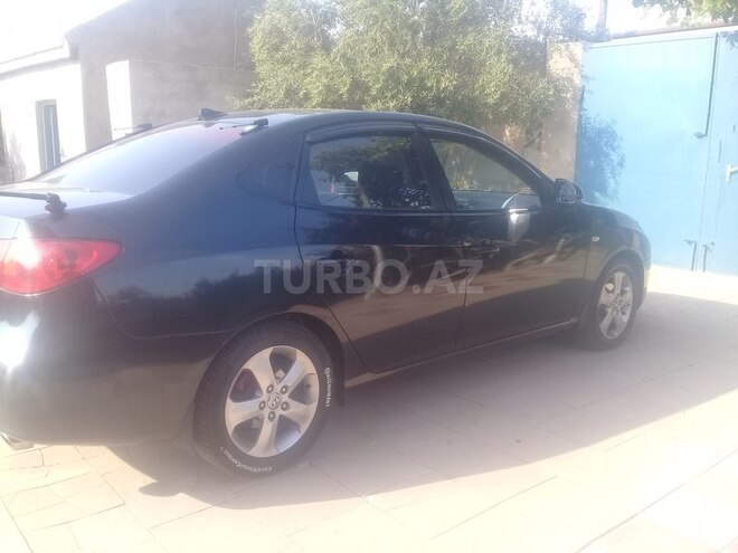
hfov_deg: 58.4
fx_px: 661
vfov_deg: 45.4
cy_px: 276
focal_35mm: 31
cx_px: 369
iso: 50
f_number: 2.2
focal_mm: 3.3
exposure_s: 1/245
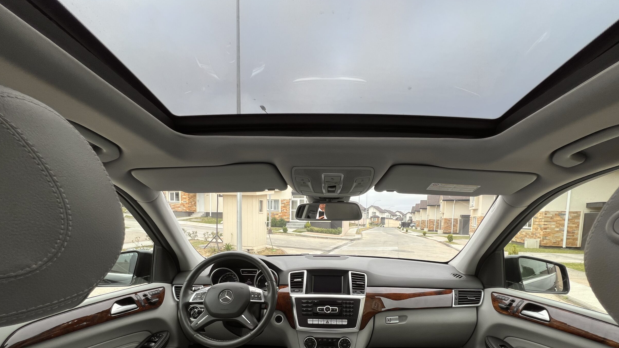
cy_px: 243
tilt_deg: -5.6
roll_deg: -1.0
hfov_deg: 103.0
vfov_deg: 67.8
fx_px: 246
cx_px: 320
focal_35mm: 15
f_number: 1.8
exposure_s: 1/582
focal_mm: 1.57
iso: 32
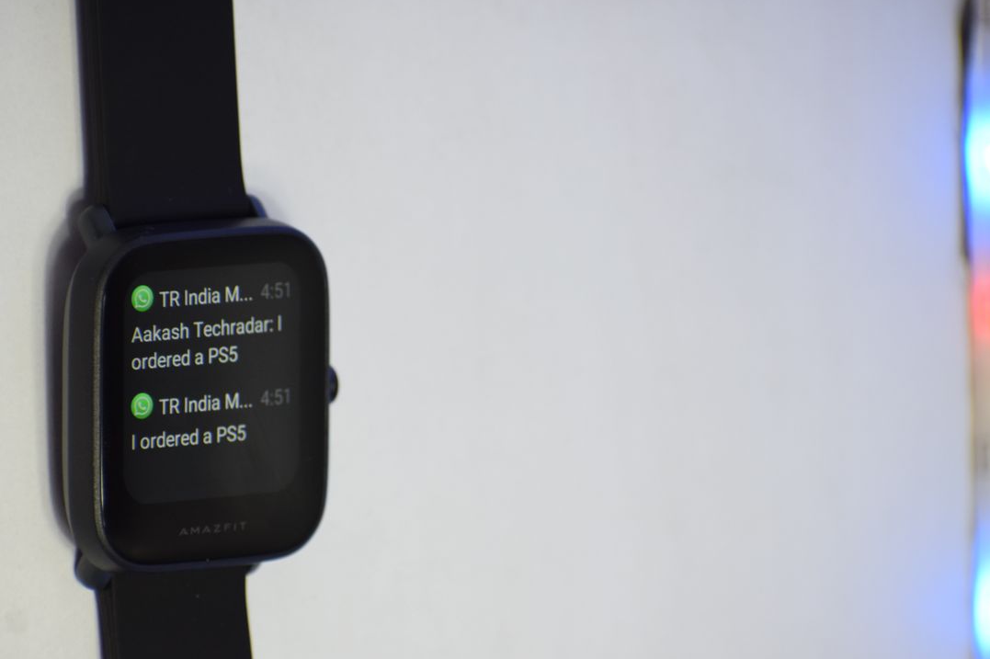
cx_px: 412
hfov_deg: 4.8
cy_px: 383
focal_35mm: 428
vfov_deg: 3.2
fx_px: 11764
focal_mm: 240
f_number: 6
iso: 900
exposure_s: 1/125
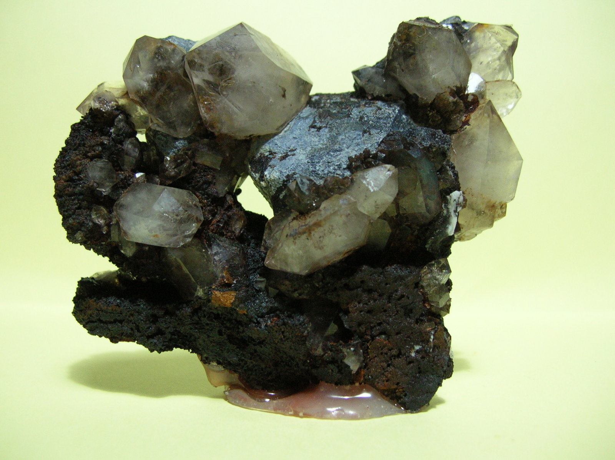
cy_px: 230
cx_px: 308
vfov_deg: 39.6
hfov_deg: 51.4
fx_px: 639
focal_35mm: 36
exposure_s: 1/4.2
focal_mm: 6
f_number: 2.7
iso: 149
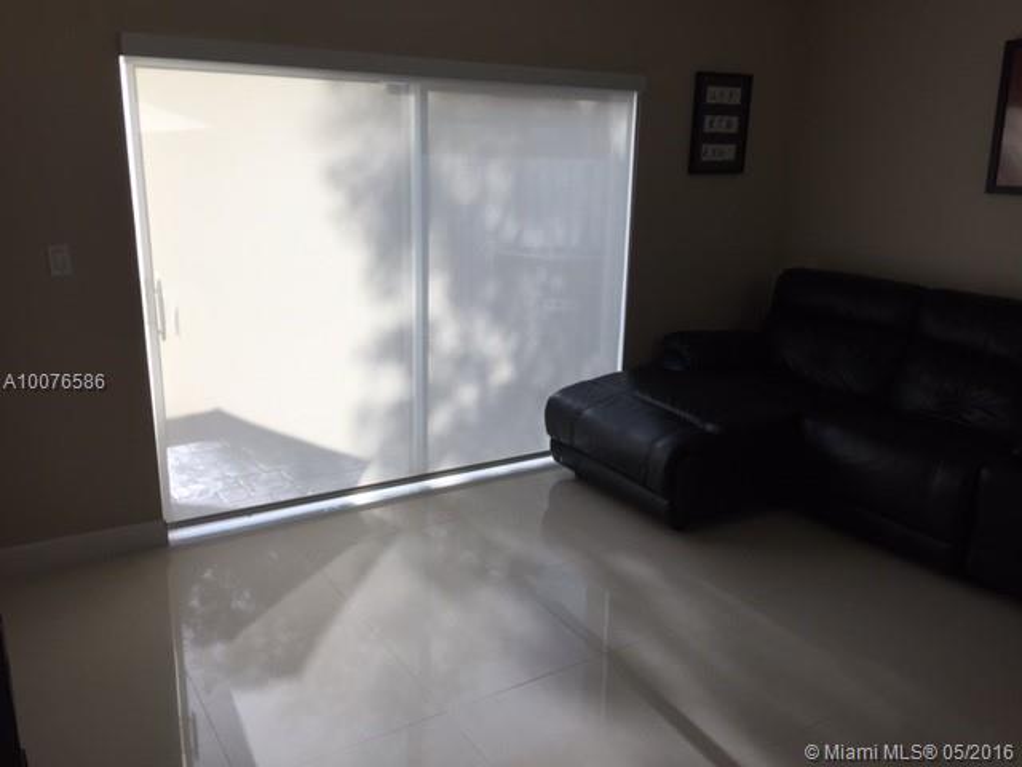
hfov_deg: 61.7
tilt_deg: -15.0
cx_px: 511
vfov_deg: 48.2
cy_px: 384
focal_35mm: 29
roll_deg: -1.3
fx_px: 856
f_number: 2.2
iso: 32
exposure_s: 1/129
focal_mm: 4.15
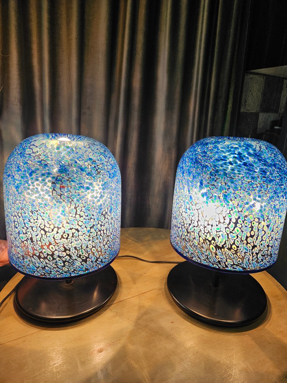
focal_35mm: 23
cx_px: 144
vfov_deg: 73.9
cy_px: 192
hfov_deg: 58.9
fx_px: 254
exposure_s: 1/100
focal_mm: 5.4
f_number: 1.8
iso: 50
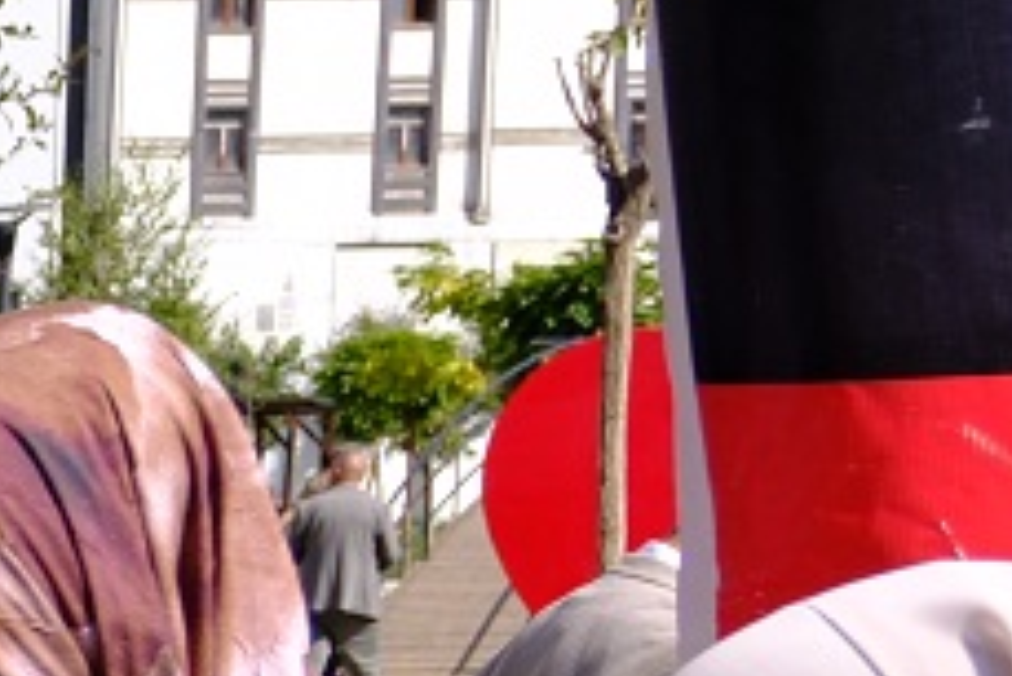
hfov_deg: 11.4
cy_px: 1016
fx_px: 4022
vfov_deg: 9.3
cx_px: -1578
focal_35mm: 143
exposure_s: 1/1250
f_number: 4
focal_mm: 16
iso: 200
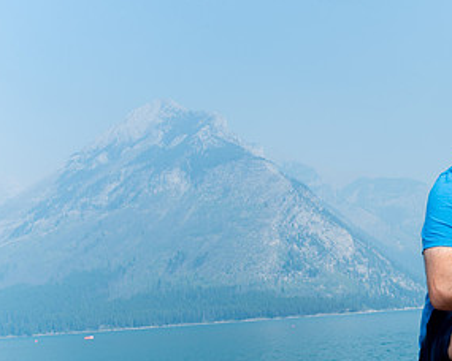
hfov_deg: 29.9
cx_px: 390
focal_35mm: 61
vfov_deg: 24.8
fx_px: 816
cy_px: 249
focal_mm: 32
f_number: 16
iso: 200
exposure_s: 1/160
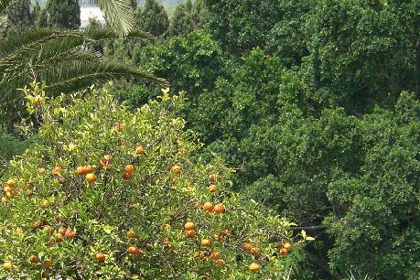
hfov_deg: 5.1
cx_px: 132
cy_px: 252
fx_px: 4736
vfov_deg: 3.4
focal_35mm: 406
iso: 80
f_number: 4
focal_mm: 37.3
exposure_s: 1/500
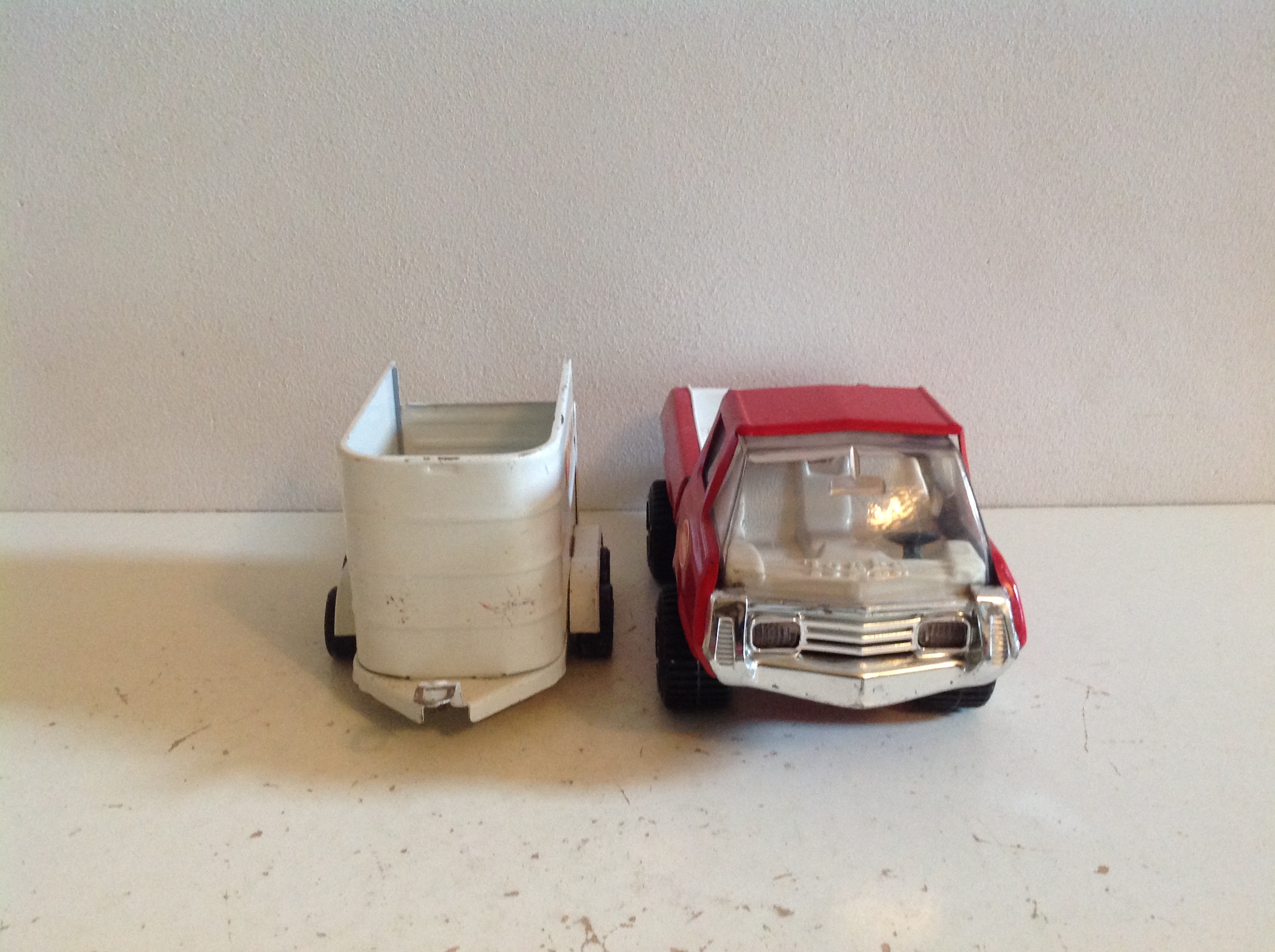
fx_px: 1287
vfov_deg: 40.6
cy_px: 476
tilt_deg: -19.1
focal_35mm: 35
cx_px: 638
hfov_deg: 52.7
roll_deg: -0.6
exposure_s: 1/15
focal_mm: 4.28
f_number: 2.4
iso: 250
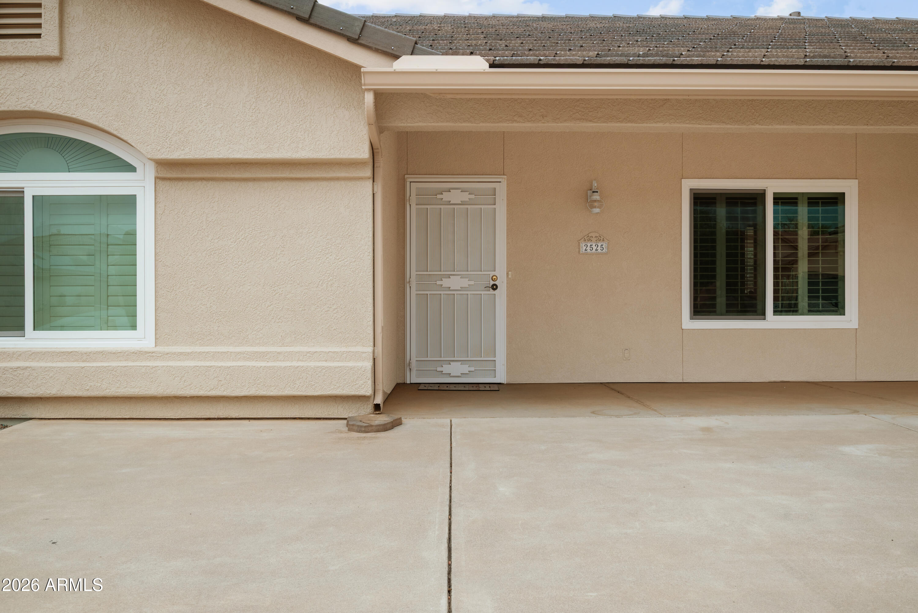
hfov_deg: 65.5
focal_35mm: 28
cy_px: 306
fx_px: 714
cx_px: 459
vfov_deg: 46.4
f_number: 9
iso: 250
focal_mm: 28
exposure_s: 1/125
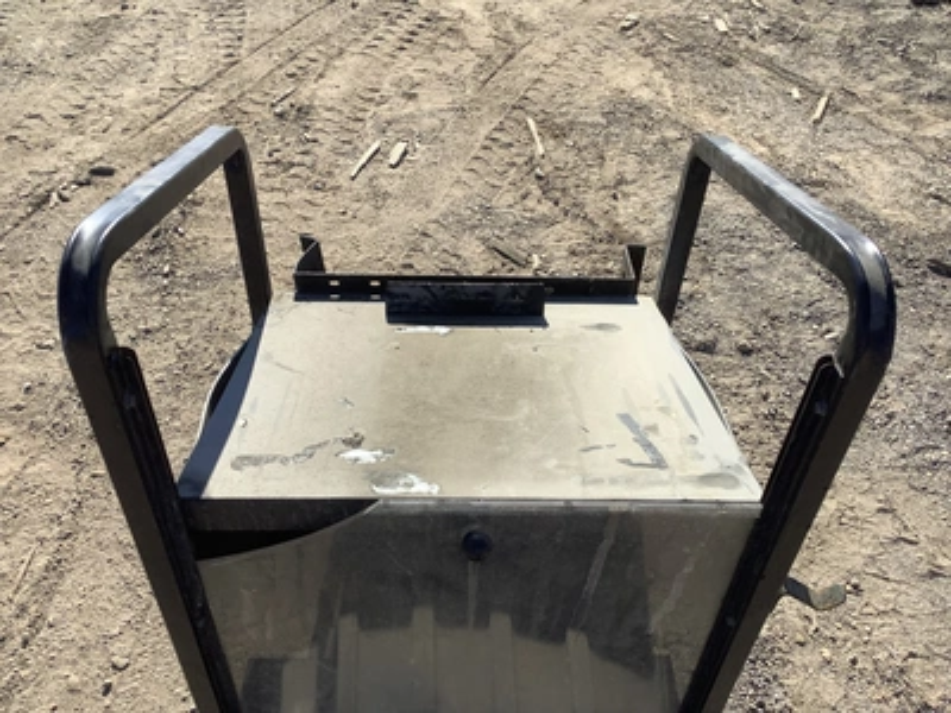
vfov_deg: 45.4
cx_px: 476
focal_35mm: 31
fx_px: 852
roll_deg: -1.2
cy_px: 356
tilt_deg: -40.8
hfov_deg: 58.4
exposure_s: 1/981
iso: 25
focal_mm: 3.3
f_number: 2.4
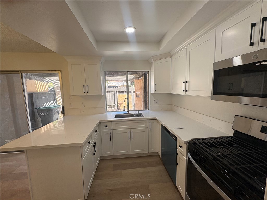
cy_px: 100
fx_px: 108
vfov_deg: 85.7
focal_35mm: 14
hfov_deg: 102.1
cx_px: 134
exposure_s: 1/162
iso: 64
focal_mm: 2.22
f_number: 2.2
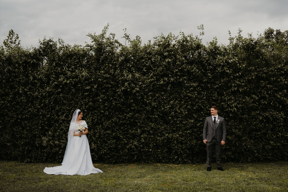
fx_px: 280
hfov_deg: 54.4
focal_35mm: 35
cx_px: 144
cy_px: 96
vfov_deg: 37.8
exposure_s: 1/3200
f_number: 2
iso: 100
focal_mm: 35
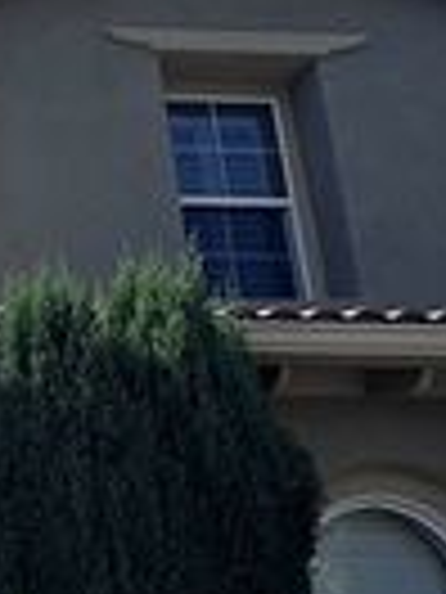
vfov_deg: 26.7
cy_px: 506
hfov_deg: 16.4
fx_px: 1220
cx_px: -419
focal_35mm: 71
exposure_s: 1/1709
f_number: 2.2
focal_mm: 2.22
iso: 50
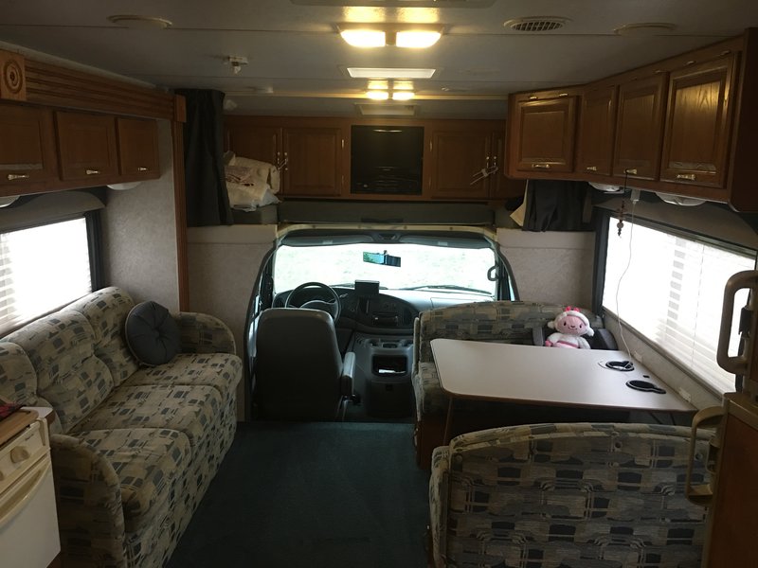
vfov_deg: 48.2
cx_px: 379
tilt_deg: -12.0
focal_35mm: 29
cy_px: 284
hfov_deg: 61.7
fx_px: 635
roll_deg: -0.8
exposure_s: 1/8
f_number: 2.2
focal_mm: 4.15
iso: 80
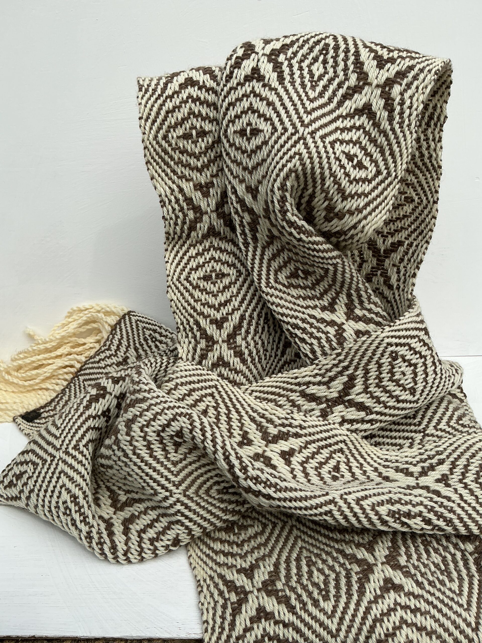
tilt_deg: -26.5
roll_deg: +1.5
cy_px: 322
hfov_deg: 48.2
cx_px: 241
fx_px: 538
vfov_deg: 61.7
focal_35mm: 29
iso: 25
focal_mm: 3
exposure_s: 1/1675
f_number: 1.8
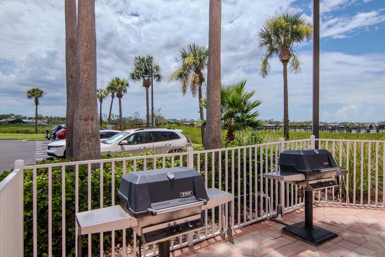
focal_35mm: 22
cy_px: 124
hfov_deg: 78.6
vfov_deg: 57.2
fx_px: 235
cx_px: 198
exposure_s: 1/2500
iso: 800
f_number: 8
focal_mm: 14
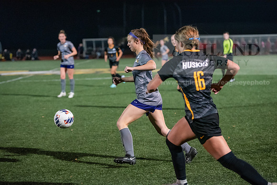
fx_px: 662
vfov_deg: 15.9
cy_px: 92
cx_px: 138
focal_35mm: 86
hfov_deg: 23.6
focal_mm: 86
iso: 8000
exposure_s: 1/1000
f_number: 2.8
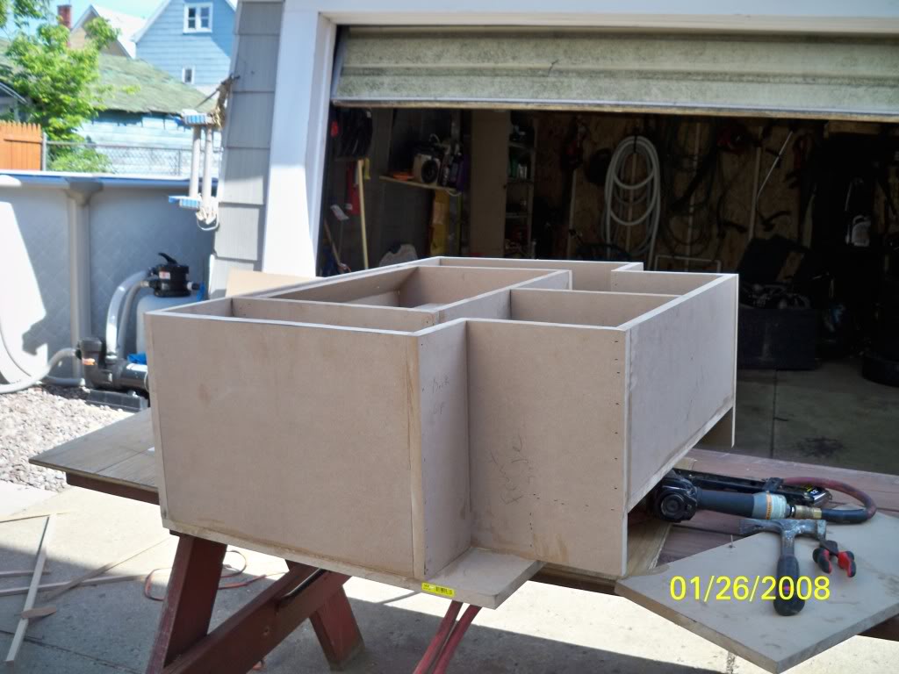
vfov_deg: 40.7
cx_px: 450
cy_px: 337
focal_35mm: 35
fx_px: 909
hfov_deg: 52.6
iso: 64
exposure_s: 1/200
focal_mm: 6.3
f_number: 3.1
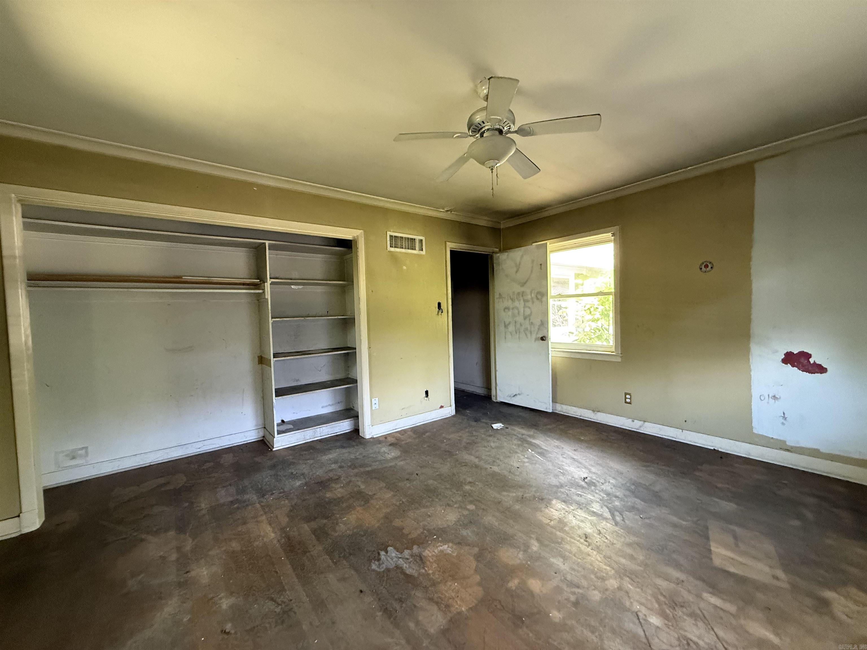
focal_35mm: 14
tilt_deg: -0.8
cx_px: 434
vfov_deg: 85.7
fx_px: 351
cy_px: 325
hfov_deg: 102.1
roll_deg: +1.7
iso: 640
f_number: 2.2
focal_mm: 2.22
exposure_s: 1/60
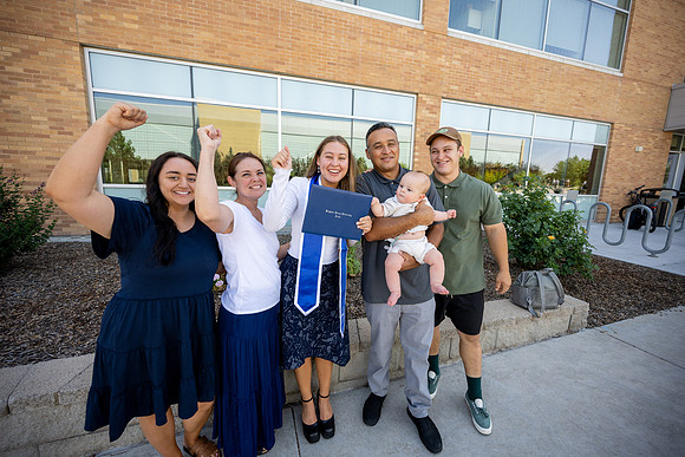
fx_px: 266
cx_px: 342
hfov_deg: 104.2
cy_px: 228
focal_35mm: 14
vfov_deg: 81.2
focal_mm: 14
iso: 200
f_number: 4
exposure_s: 1/400
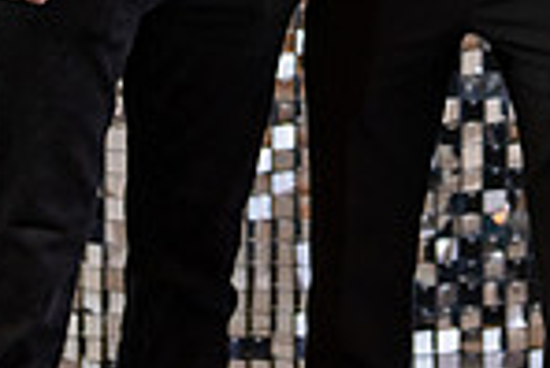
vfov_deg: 6.4
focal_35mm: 210
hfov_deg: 9.8
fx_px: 3211
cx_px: 461
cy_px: -394
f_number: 1.2
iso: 800
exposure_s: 1/320
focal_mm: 50
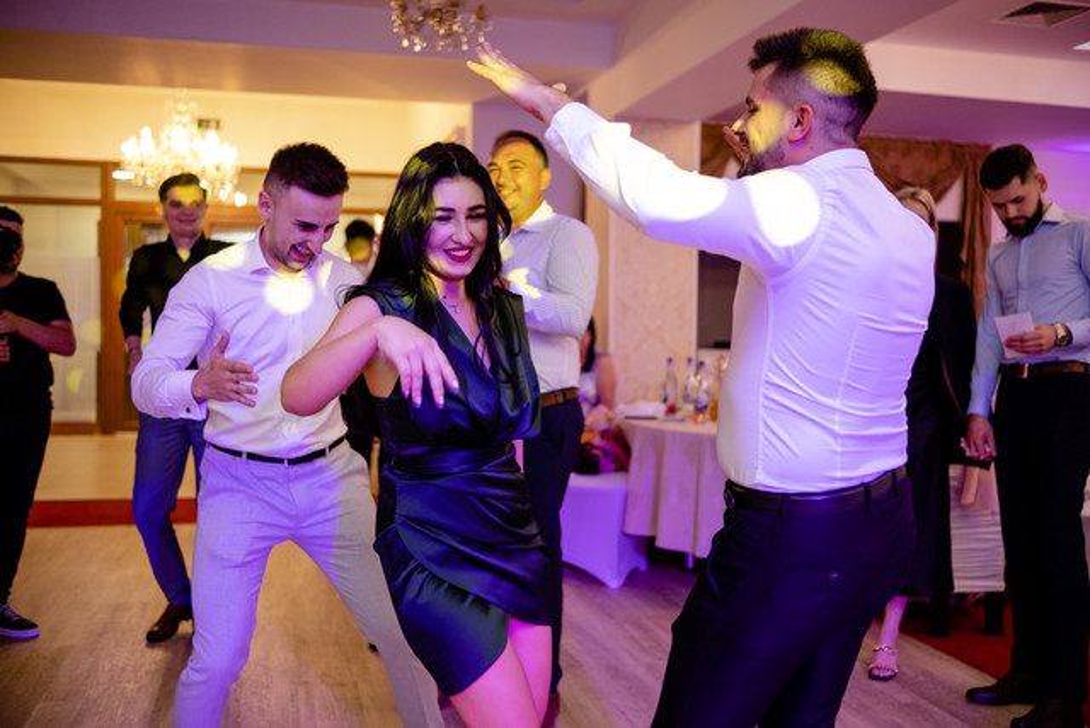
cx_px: 545
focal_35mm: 35
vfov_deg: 37.9
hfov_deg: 54.4
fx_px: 1060
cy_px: 364
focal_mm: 23
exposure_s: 1/200
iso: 640
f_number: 1.4
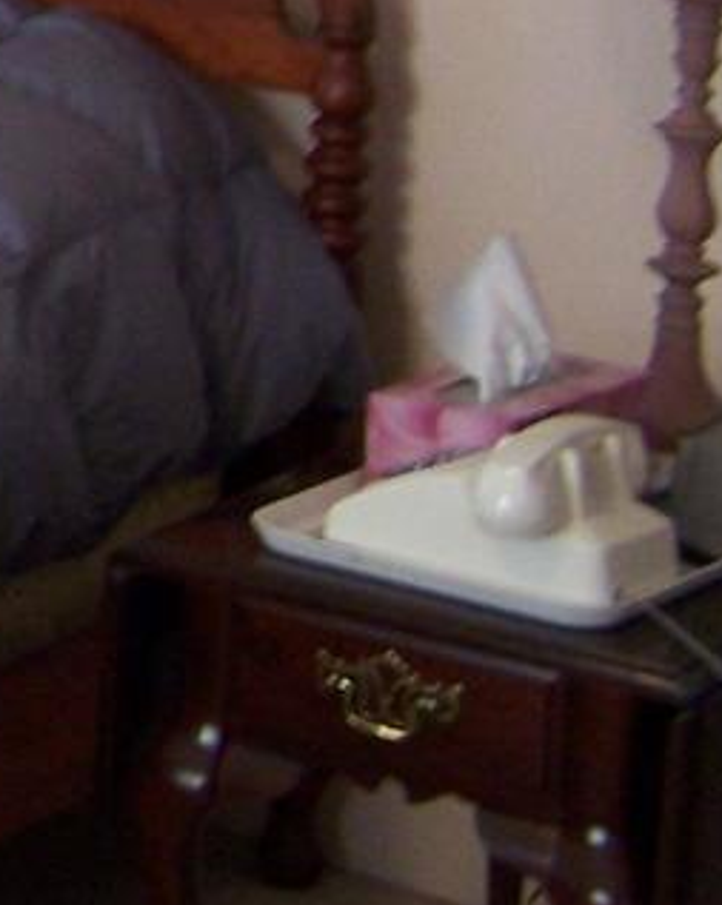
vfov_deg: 12.3
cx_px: -1047
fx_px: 4012
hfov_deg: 9.2
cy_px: -420
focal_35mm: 150
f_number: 2.8
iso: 140
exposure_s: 1/13
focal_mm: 6.3
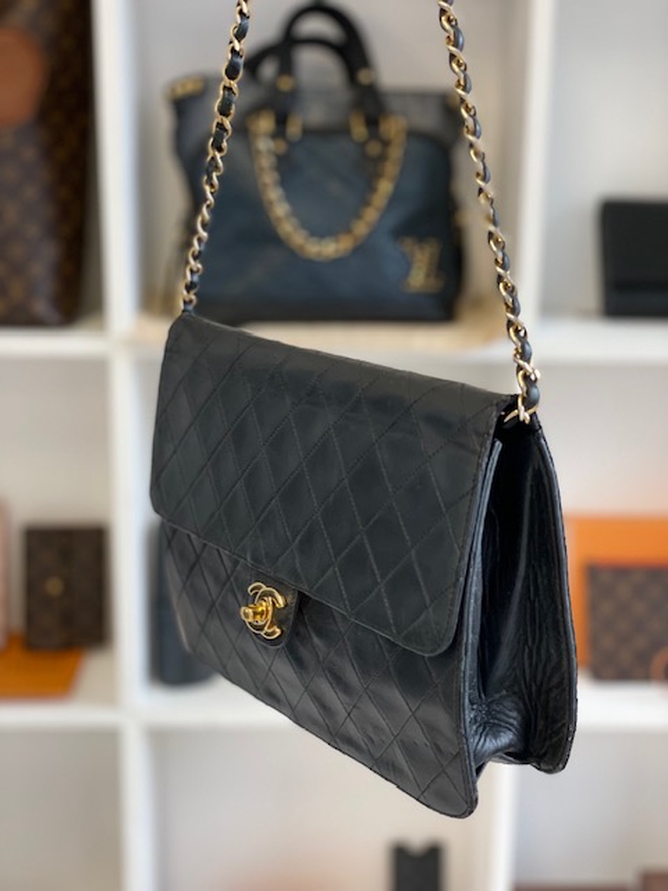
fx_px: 1338
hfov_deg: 28.0
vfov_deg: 36.8
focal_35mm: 52
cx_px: 334
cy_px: 446
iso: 200
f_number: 2
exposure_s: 1/100
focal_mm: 6
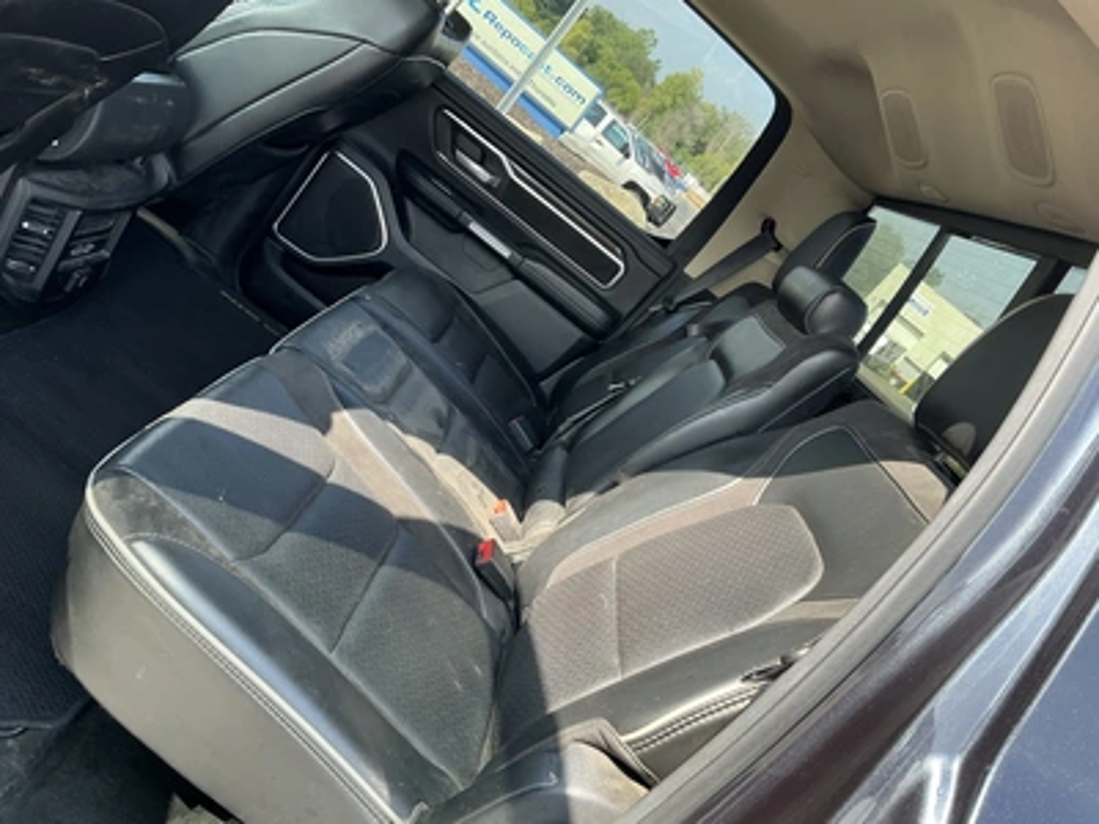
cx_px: 550
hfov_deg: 63.4
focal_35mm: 28
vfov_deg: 49.7
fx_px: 889
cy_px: 412
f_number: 1.8
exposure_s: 1/122
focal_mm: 3
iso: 25
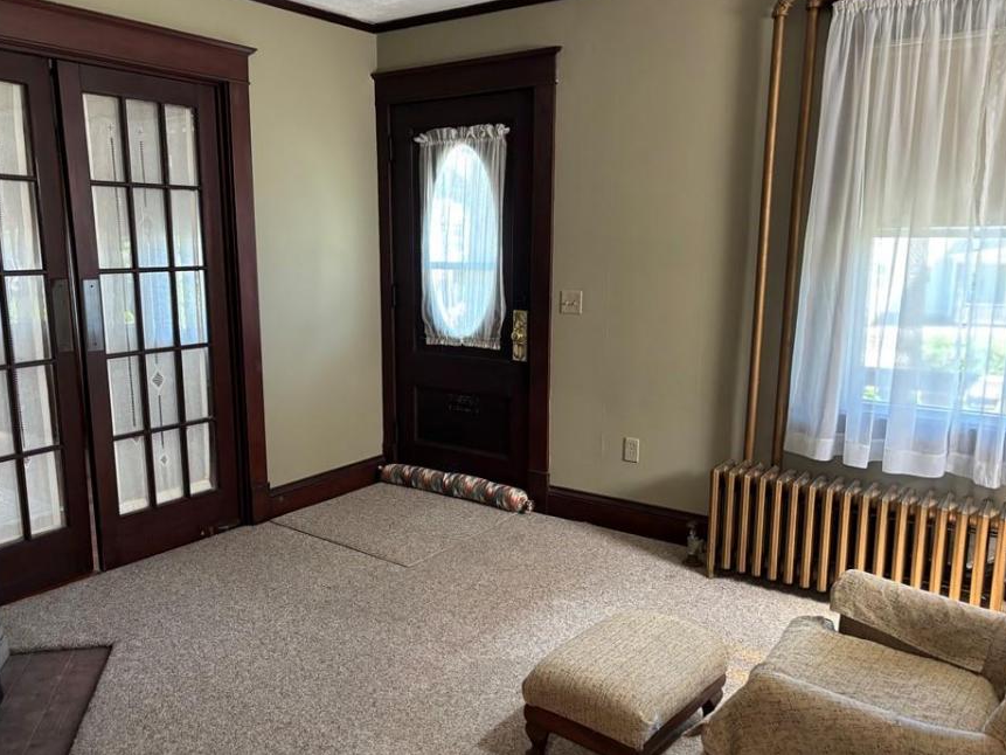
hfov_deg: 61.6
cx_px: 462
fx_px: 843
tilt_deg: -11.3
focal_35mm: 29
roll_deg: +0.6
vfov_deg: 48.2
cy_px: 394
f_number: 1.6
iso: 320
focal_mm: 5.96
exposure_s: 1/60
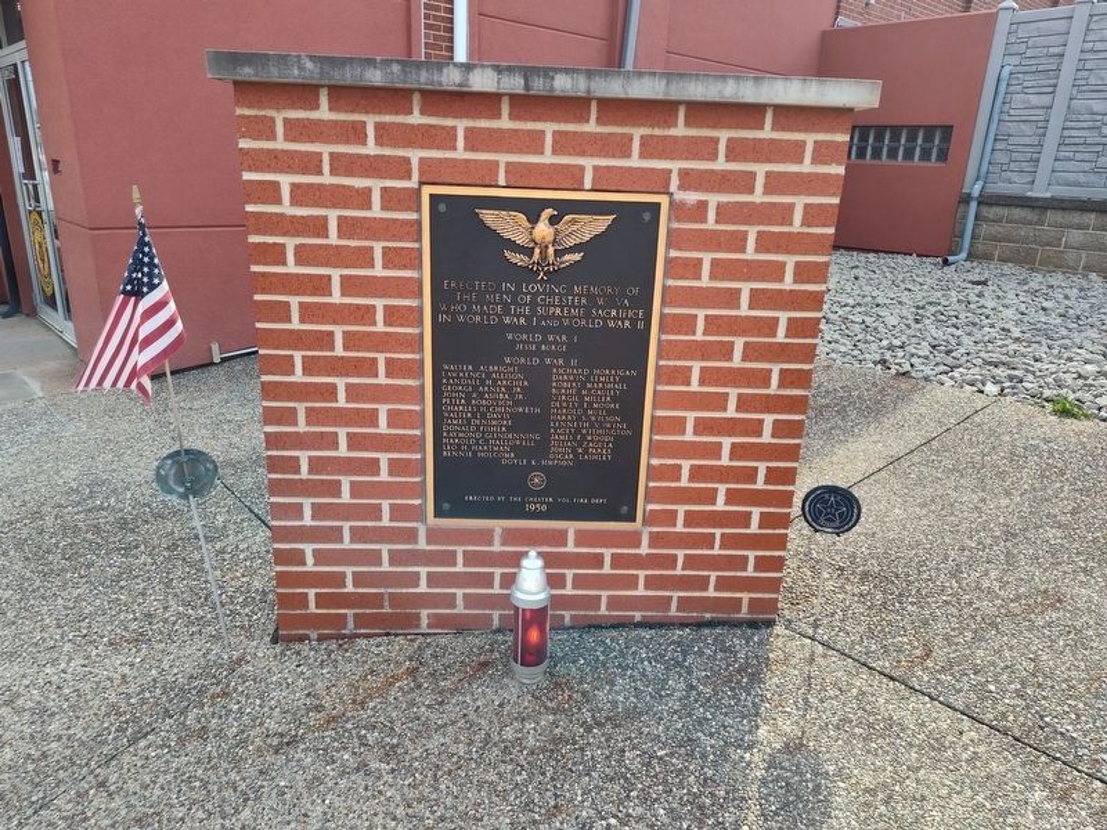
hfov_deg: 73.9
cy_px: 415
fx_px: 736
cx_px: 554
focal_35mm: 23
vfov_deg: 58.9
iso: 100
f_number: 1.8
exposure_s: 1/442
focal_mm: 5.56
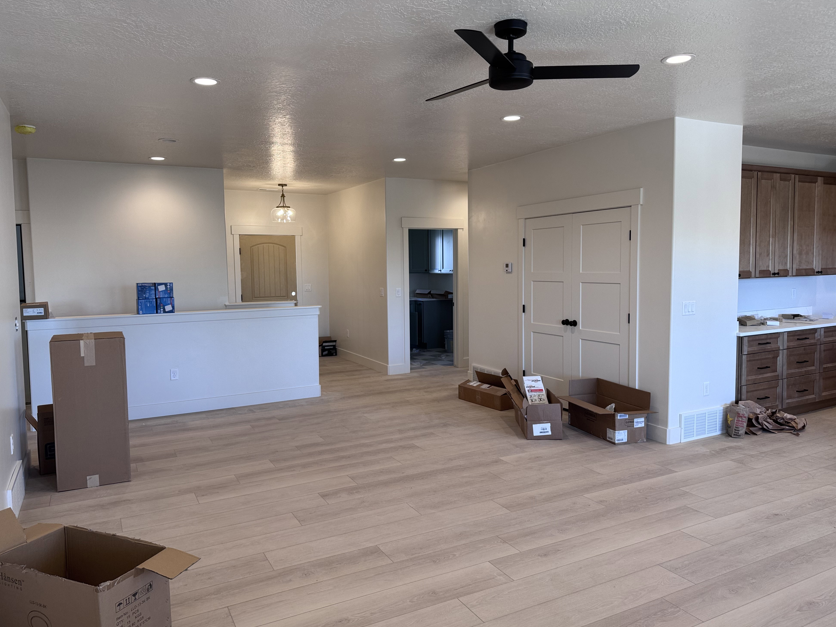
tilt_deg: -4.2
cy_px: 307
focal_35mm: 25
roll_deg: -0.3
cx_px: 414
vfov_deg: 54.9
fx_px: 604
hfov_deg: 69.4
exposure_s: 1/120
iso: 80
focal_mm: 6.76
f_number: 1.78
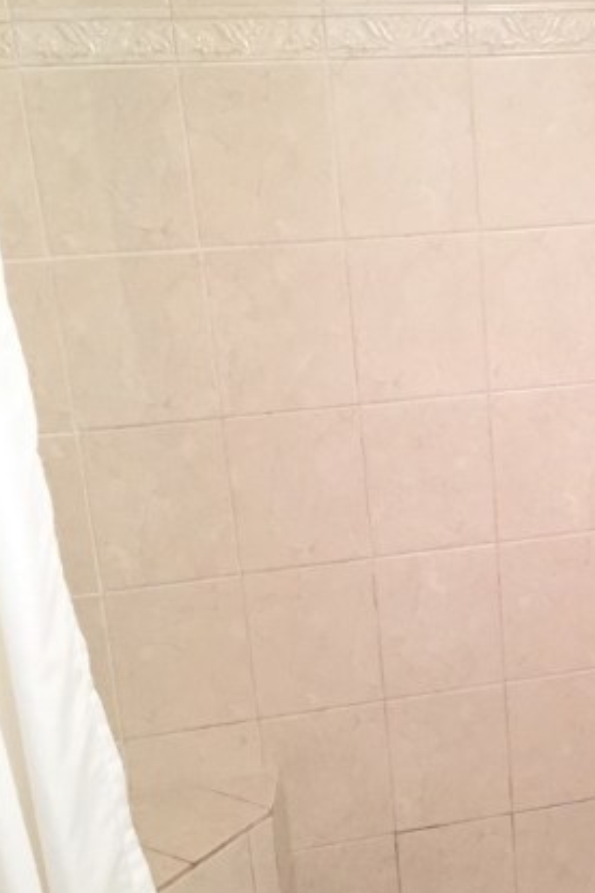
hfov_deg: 23.1
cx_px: 608
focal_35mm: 56
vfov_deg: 35.6
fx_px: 1388
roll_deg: +1.3
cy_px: 490
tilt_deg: -17.5
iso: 50
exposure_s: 1/15
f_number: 2.2
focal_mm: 4.15
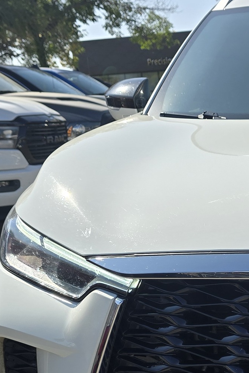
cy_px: 369
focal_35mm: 69
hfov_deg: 18.1
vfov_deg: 27.6
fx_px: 715
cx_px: 343
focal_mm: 6.3
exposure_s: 1/596
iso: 12
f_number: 1.7
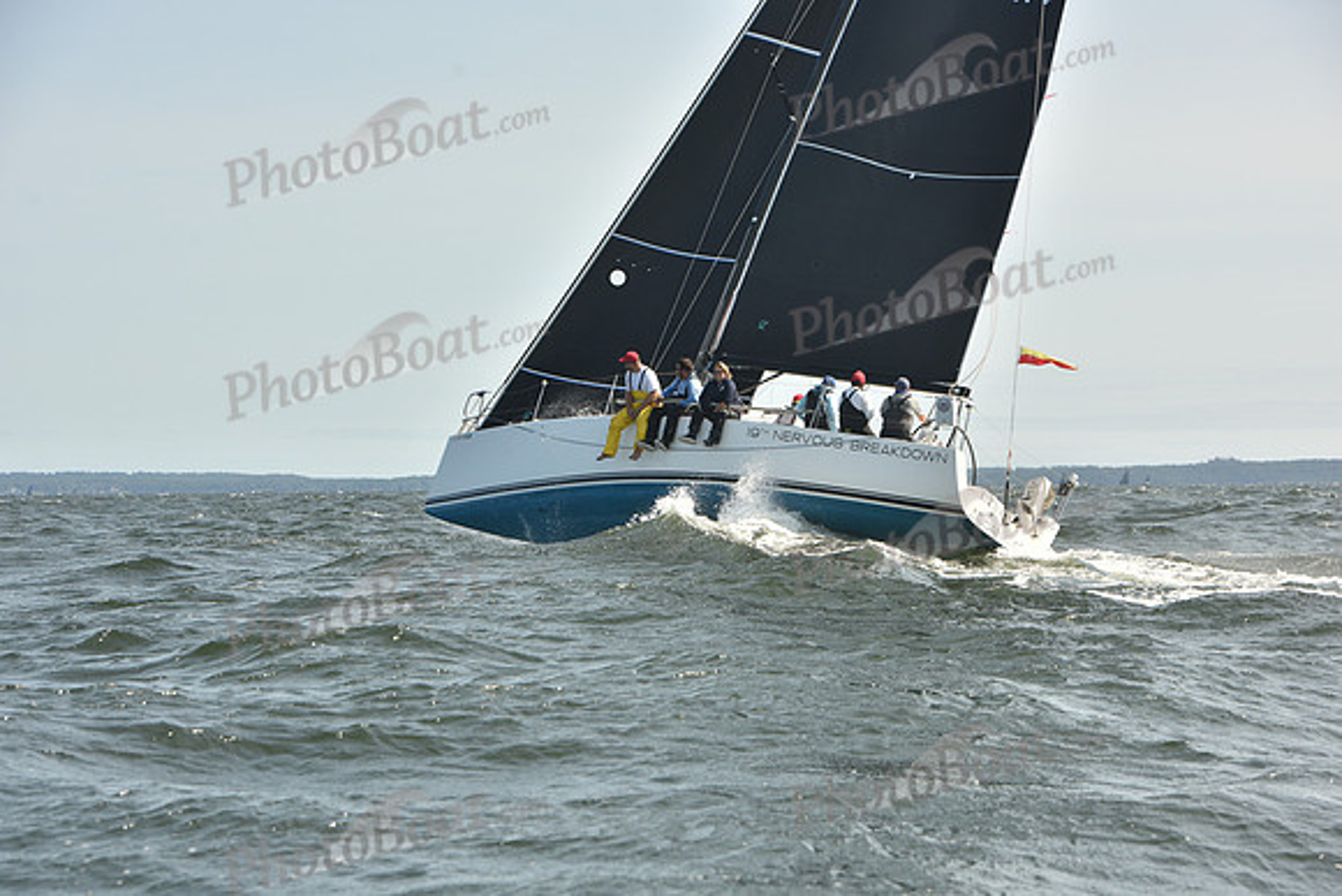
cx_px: 671
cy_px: 448
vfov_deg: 13.0
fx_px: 3915
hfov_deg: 19.5
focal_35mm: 105
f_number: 7.1
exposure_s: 1/800
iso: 250
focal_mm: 105
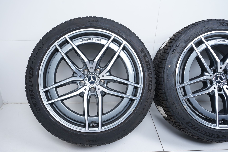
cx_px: 114
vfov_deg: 41.1
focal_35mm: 32
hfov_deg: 58.8
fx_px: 203
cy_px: 76
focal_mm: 32
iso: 250
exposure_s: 1/100
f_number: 7.1
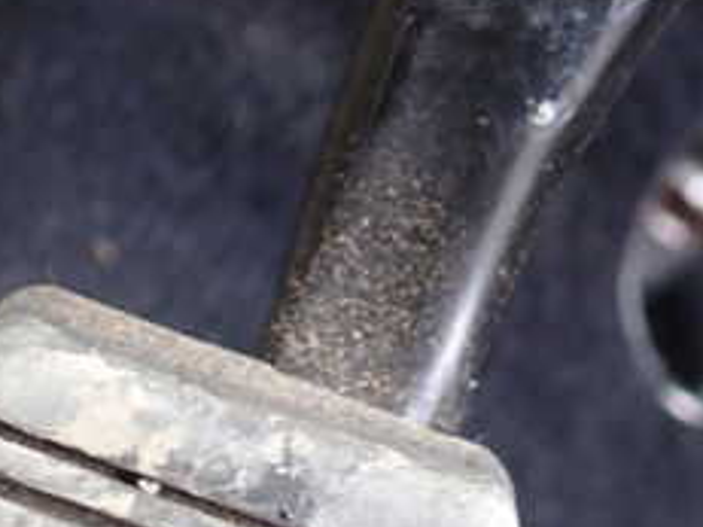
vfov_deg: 18.4
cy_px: 521
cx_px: 210
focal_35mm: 78
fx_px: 1583
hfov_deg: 24.9
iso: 200
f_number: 2.3
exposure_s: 1/50
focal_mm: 5.4
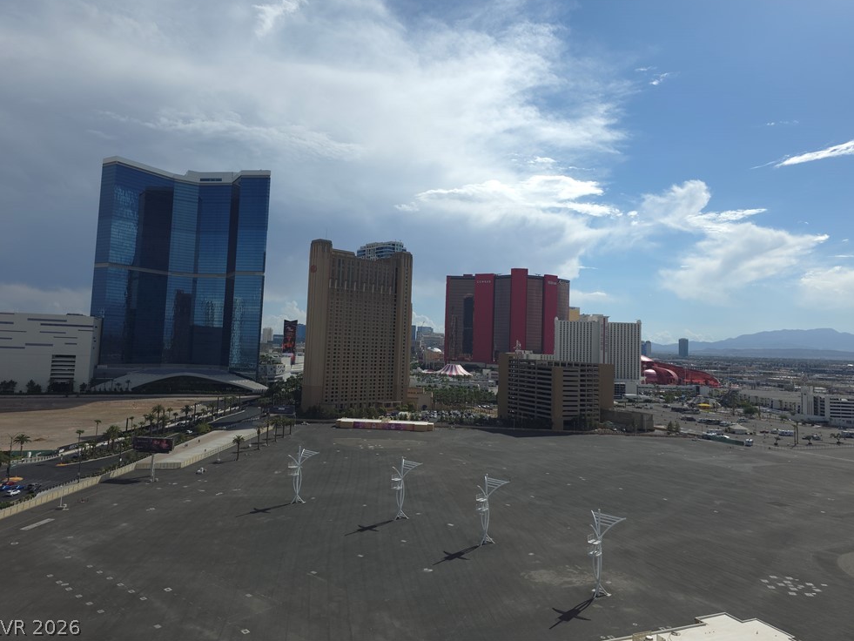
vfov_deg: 56.8
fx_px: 592
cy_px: 307
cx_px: 431
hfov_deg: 71.6
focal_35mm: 24
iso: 12
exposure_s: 1/1104
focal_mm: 6.3
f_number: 1.7
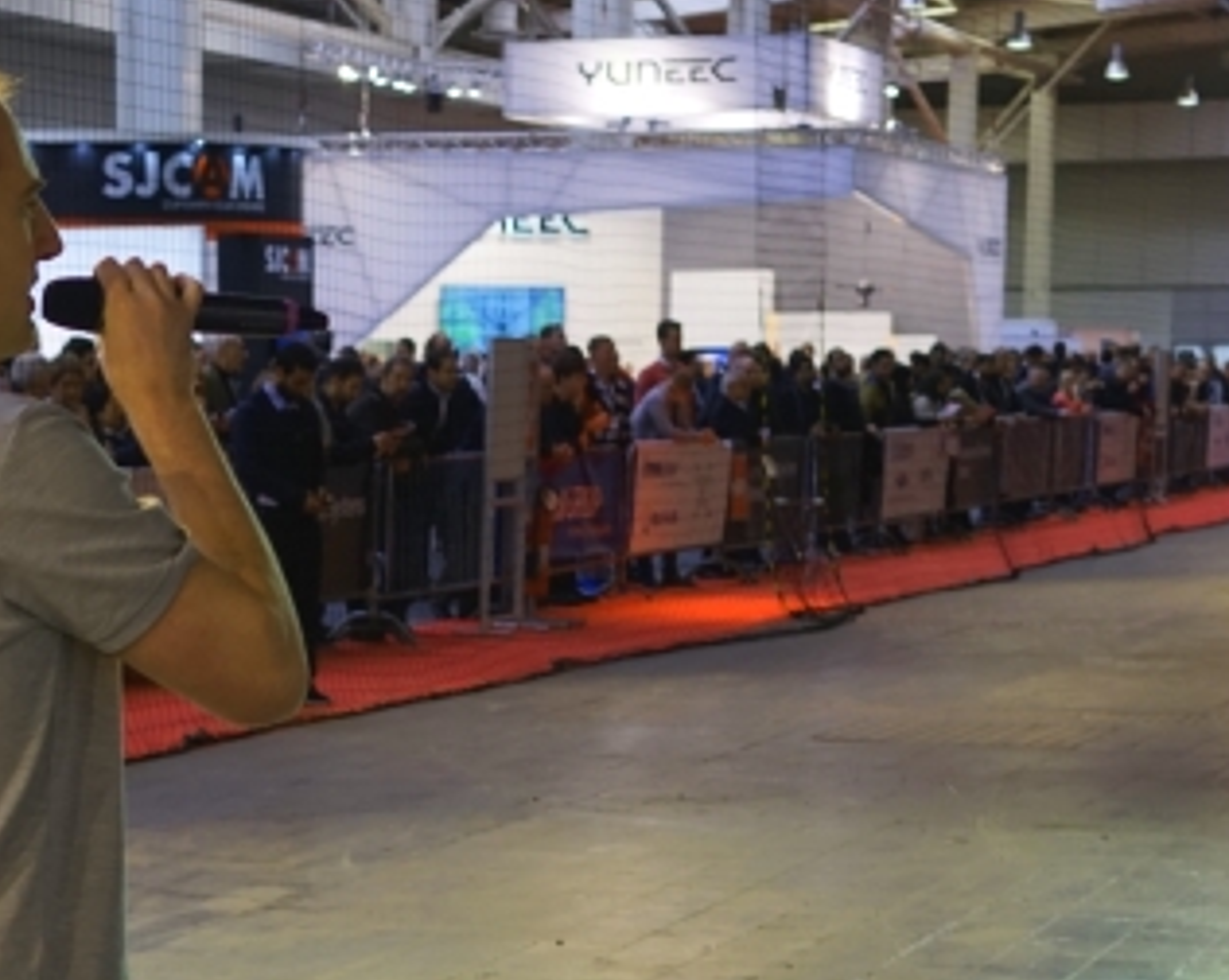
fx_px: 3778
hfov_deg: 18.3
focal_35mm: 104
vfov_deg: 14.4
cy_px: 1071
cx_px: 237
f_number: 4
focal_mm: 35
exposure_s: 1/160
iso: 500
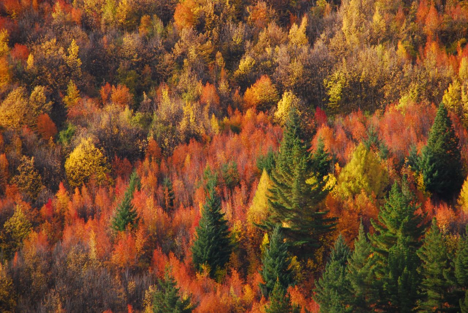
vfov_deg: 6.8
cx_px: 234
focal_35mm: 202
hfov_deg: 10.2
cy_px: 156
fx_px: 2635
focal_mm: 135
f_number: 6
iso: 200
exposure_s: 1/60
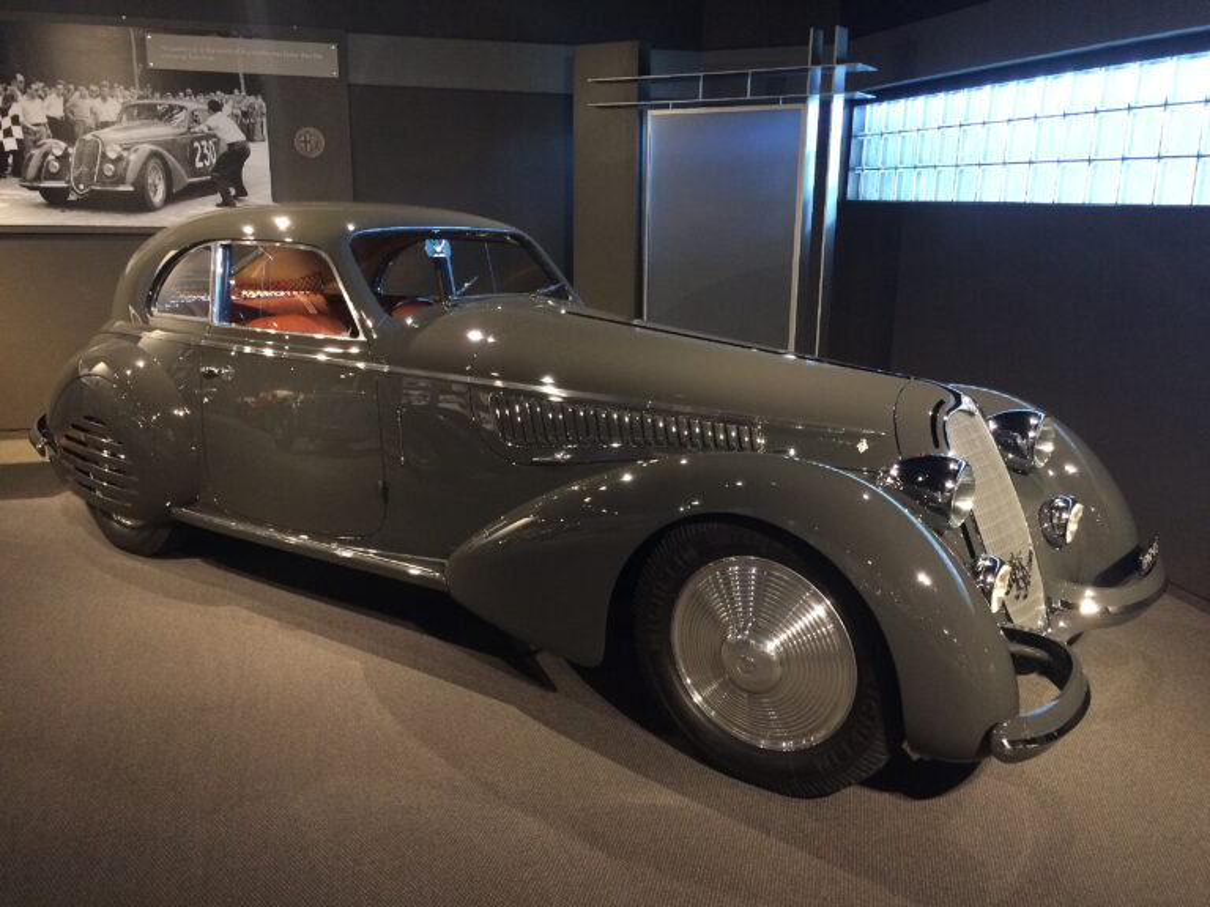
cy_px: 454
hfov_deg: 61.7
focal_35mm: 29
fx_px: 1014
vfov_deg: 48.2
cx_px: 605
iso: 320
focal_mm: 4.15
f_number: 2.2
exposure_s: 1/17
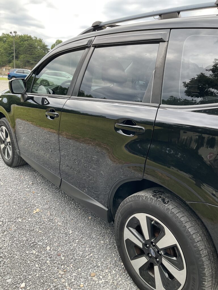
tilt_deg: -15.8
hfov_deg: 48.2
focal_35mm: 29
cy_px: 145
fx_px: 244
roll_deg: -3.9
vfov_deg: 61.7
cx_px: 109
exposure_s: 1/120
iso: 25
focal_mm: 3
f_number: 1.8
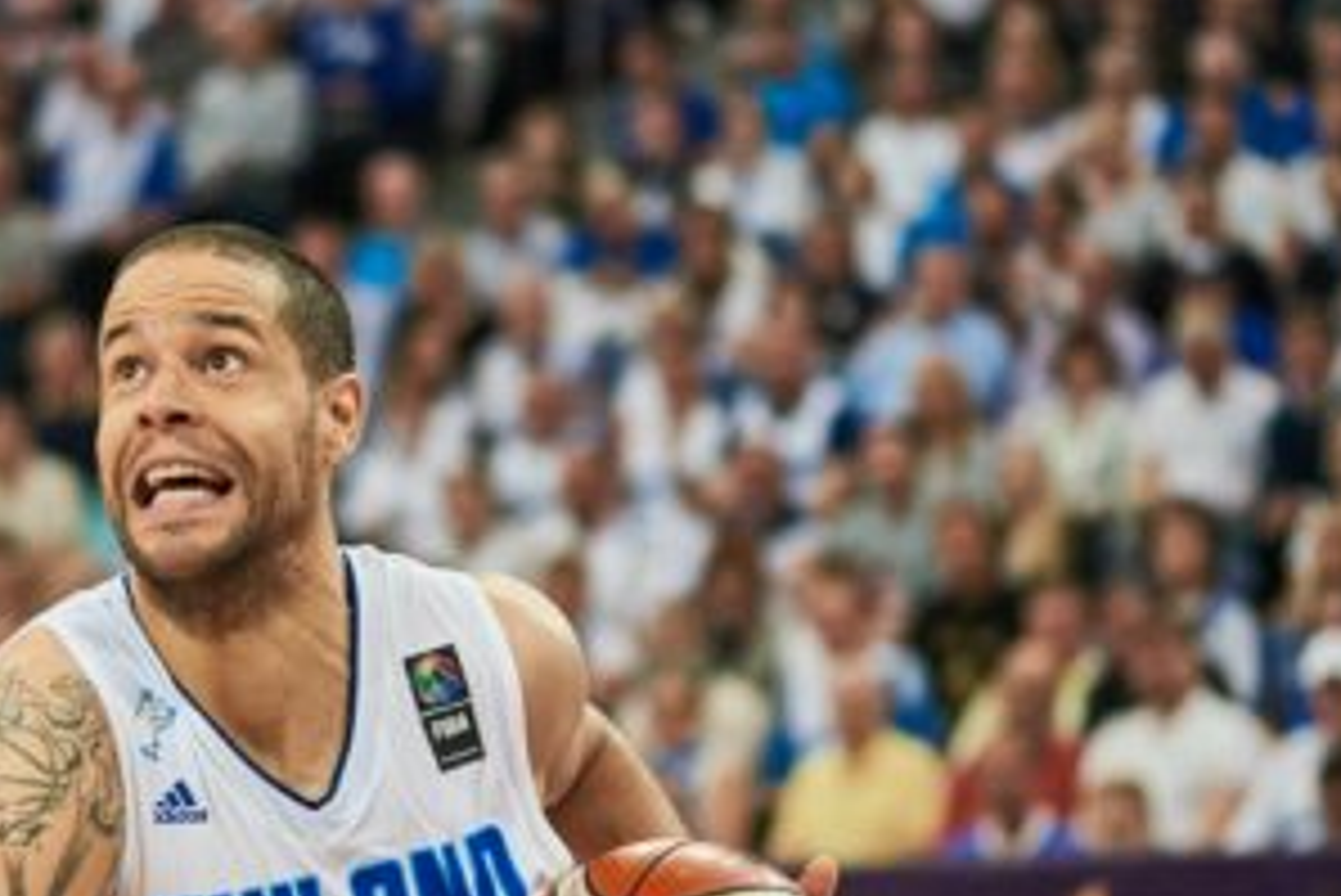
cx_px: 392
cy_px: 502
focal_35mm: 271
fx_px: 10099
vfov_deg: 5.1
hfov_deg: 7.6
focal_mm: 105
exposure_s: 1/1250
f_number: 2.8
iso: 2000
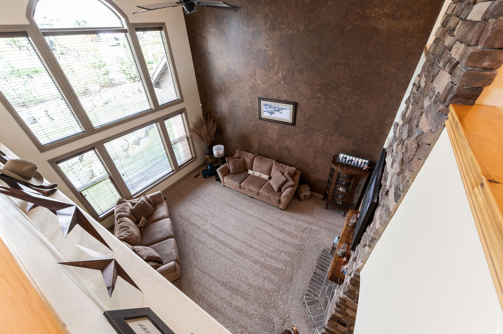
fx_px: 195
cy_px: 167
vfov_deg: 81.1
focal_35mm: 14
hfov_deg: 104.3
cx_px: 252
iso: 500
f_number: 7.1
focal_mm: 14
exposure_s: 1/50
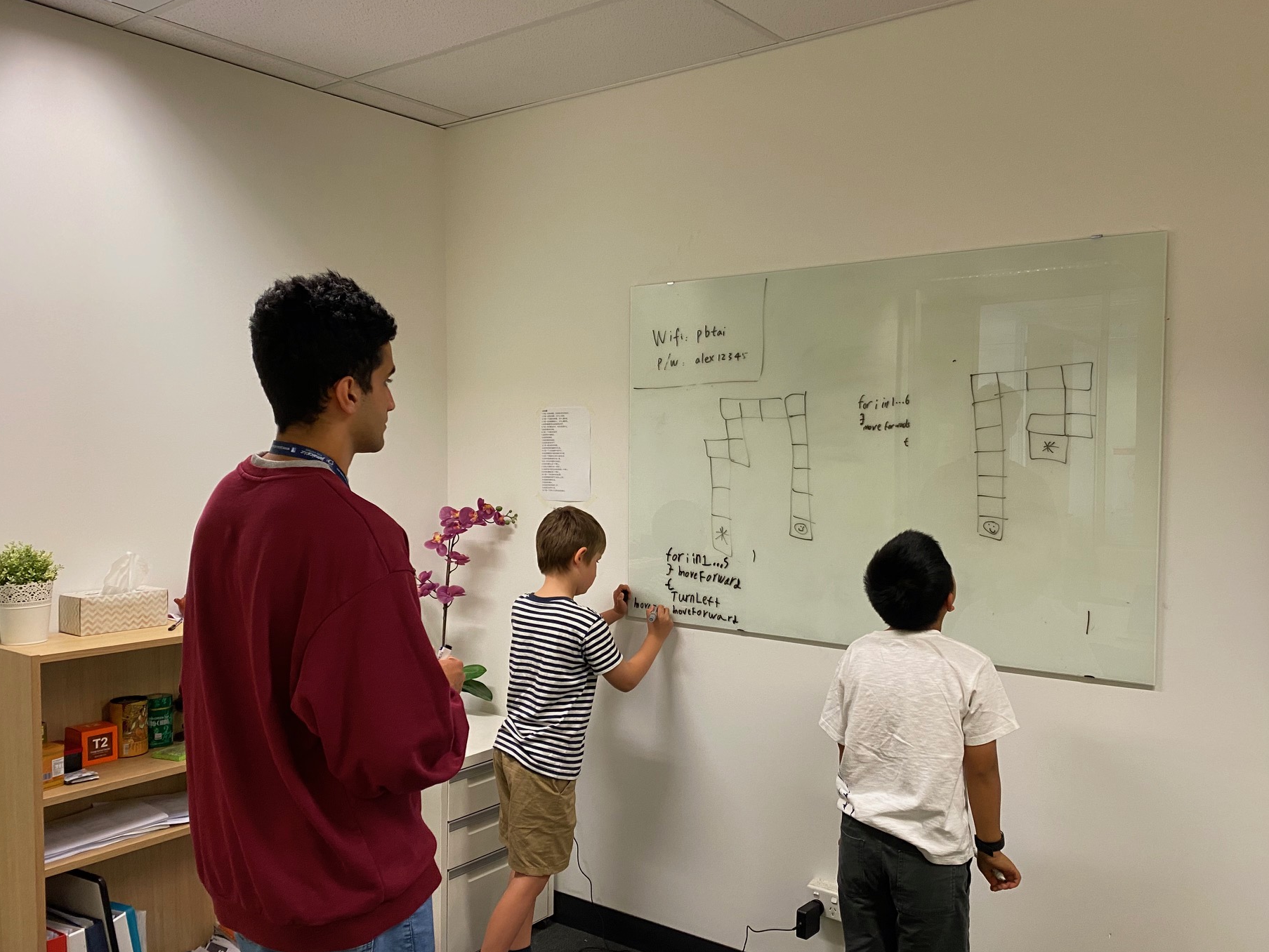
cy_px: 494
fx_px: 1063
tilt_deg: -2.4
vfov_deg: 48.2
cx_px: 690
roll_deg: -0.1
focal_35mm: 29
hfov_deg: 61.5
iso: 125
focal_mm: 4.25
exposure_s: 1/50
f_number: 1.8
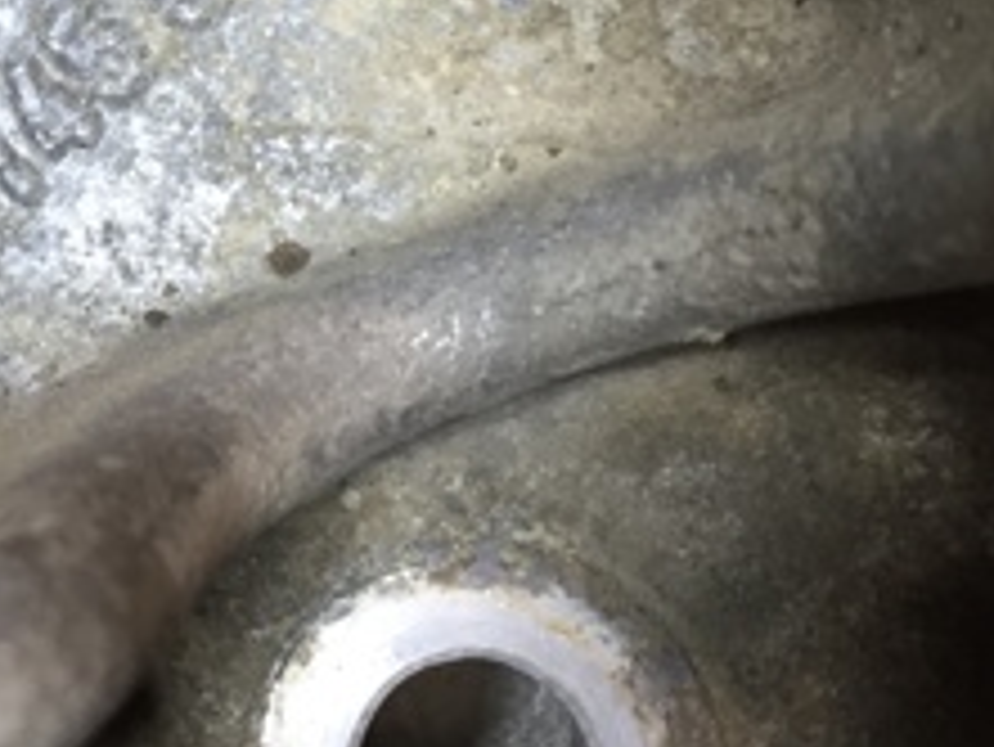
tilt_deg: -53.1
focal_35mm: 84
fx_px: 2413
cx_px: -45
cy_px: -36
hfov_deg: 22.2
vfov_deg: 17.1
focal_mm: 4.15
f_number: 2.2
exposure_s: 1/33
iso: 125
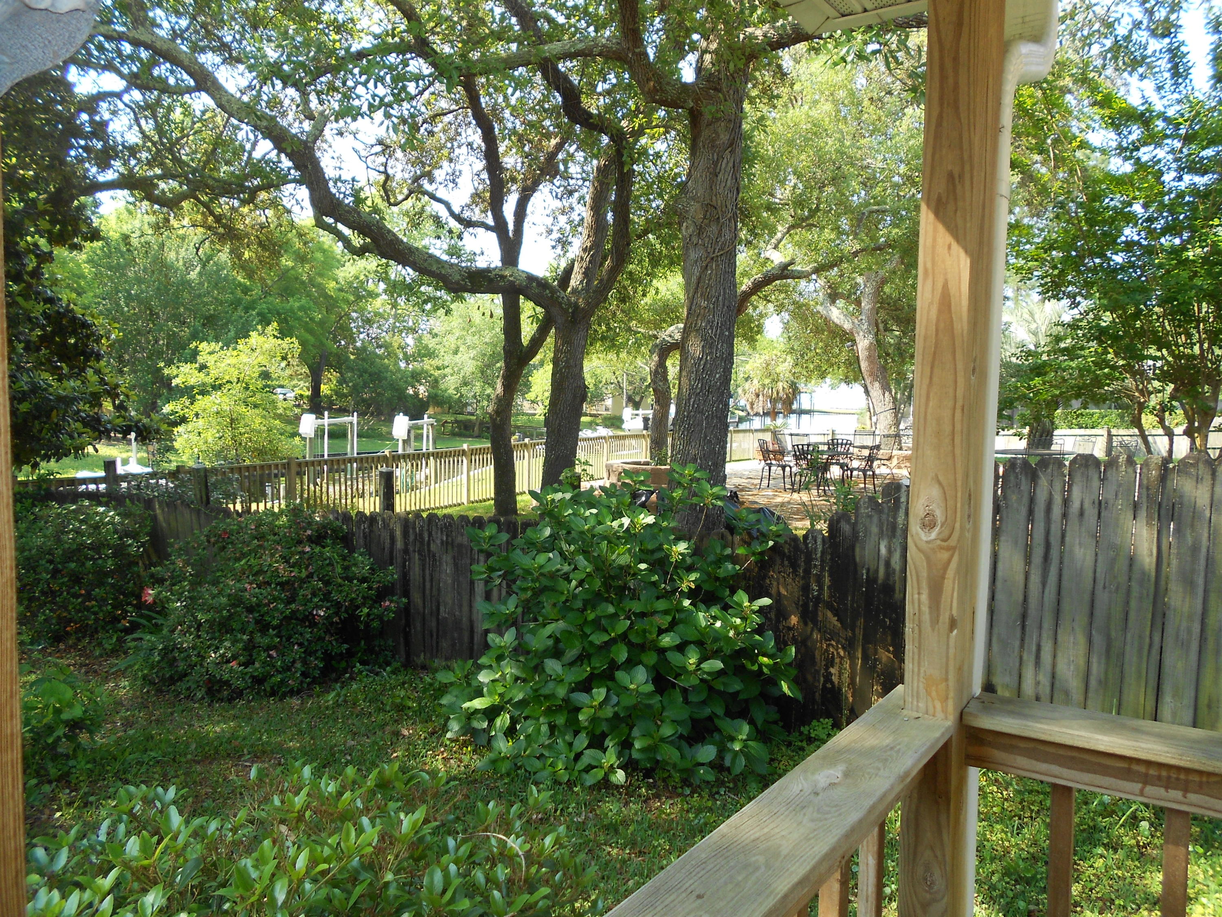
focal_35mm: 26
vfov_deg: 53.1
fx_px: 918
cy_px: 458
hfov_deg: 67.3
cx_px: 611
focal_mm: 4.6
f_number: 3.2
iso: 80
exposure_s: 1/125
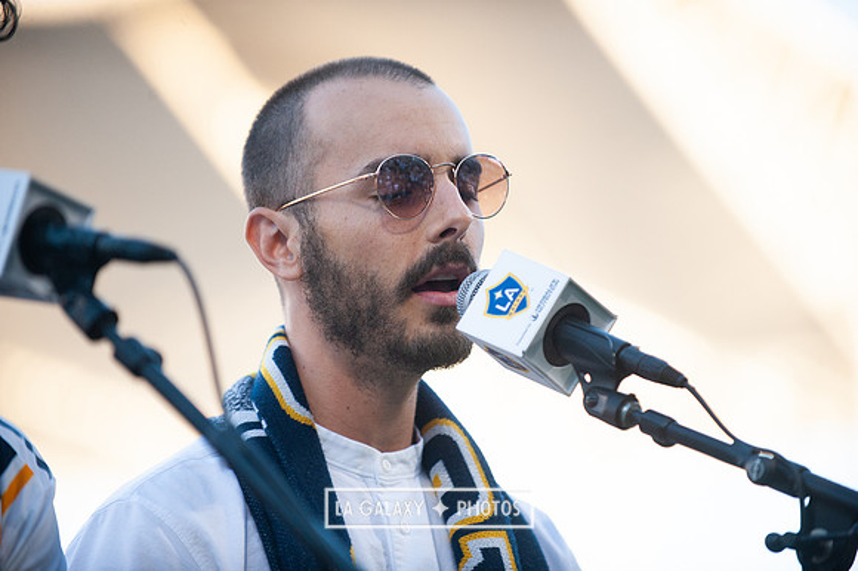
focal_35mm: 200
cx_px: 429
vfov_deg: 6.9
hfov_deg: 10.3
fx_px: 4764
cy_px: 286
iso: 800
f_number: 2.8
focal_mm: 200
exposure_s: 1/2000
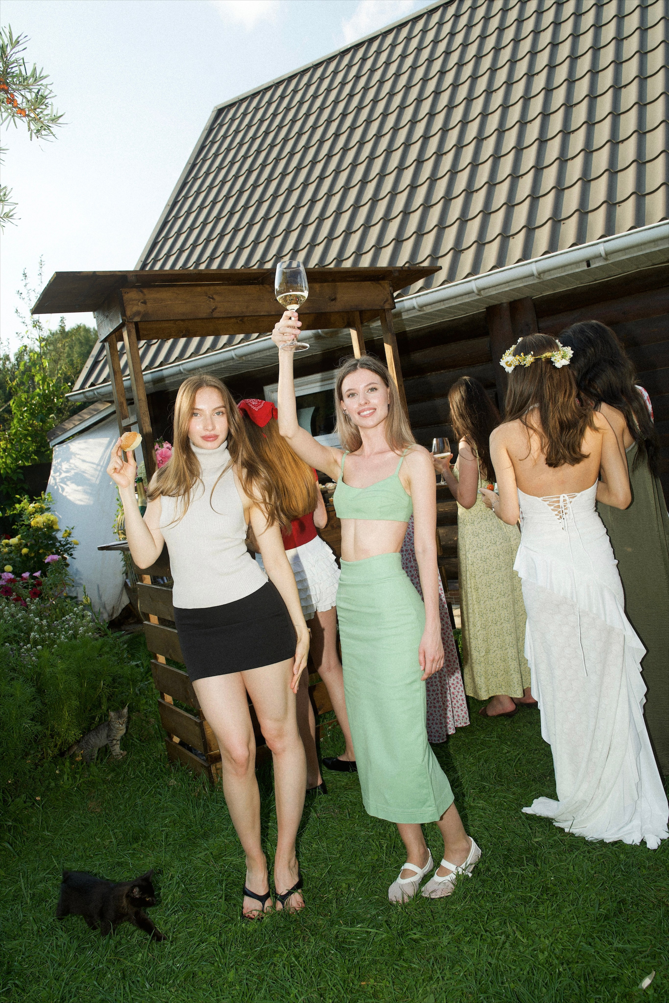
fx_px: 780
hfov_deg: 46.4
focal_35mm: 28
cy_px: 502
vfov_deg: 65.5
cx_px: 334
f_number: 7.1
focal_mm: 28
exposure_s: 1/250
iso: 100
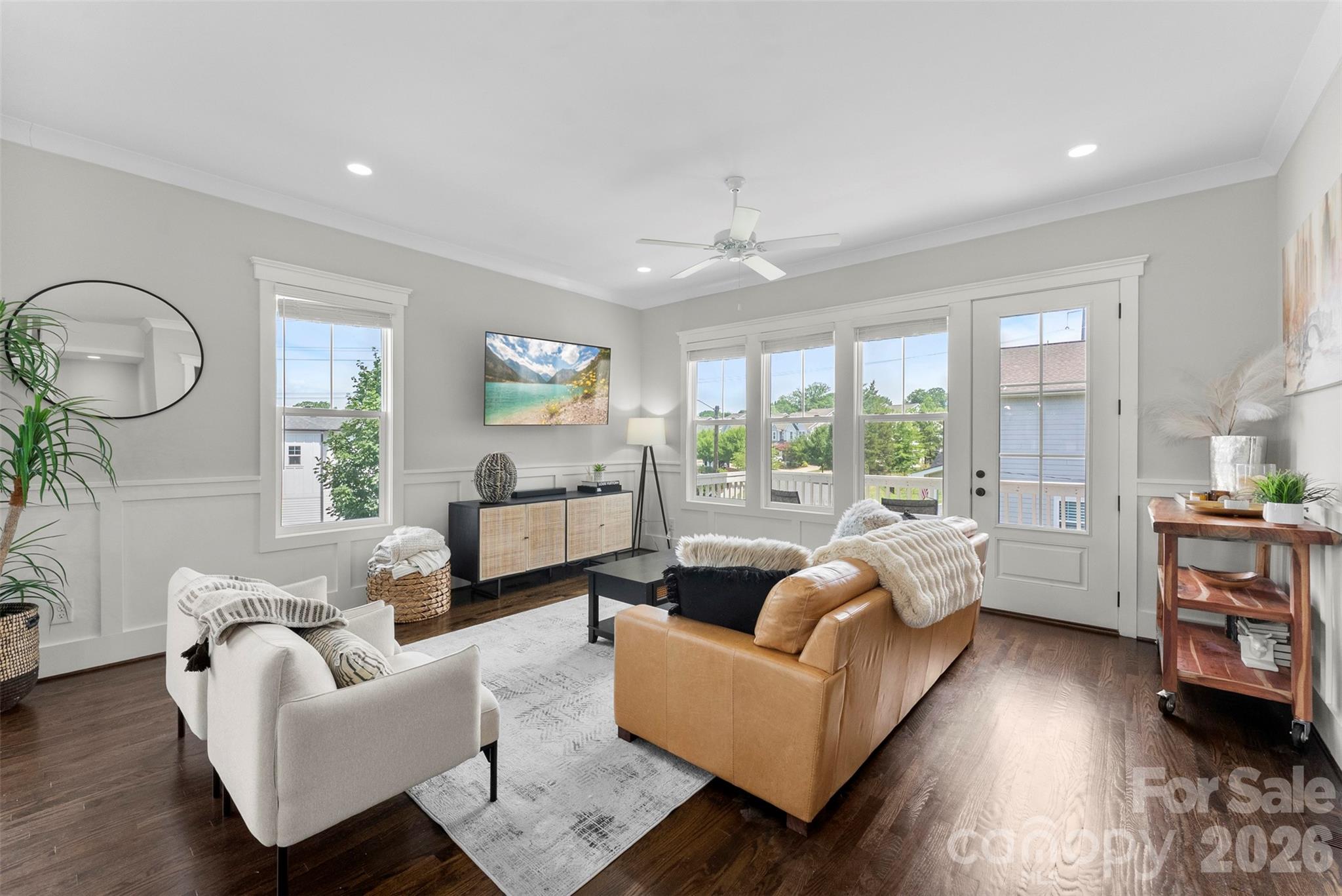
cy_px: 448
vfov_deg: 81.3
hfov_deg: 104.2
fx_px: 522
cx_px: 671
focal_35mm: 14
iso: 2000
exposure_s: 1/40
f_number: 9
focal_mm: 14
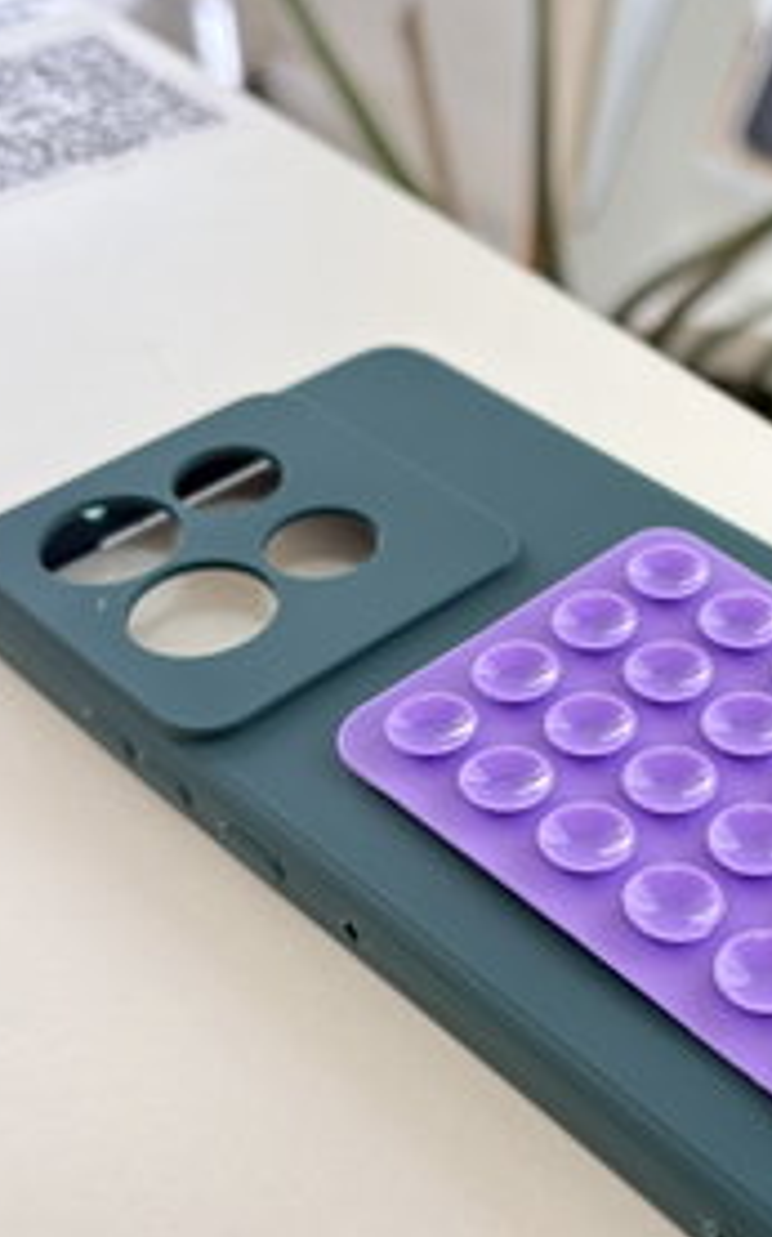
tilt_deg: -39.1
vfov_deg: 38.2
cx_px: 678
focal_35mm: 53
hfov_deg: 23.8
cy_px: 645
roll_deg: -0.4
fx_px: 1785
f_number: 1.6
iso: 80
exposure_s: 1/122
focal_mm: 5.96
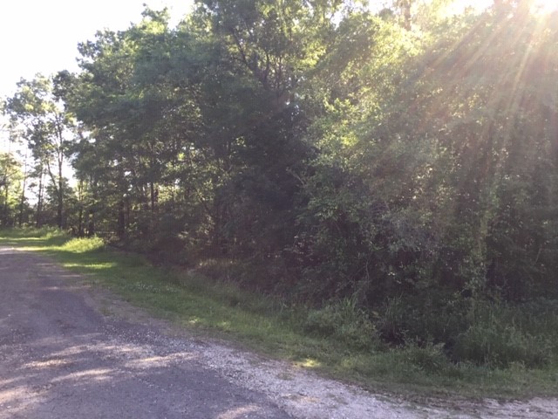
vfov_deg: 45.4
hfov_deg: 58.4
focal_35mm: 31
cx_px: 279
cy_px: 210
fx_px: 500
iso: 40
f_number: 2.4
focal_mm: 3.3
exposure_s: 1/120
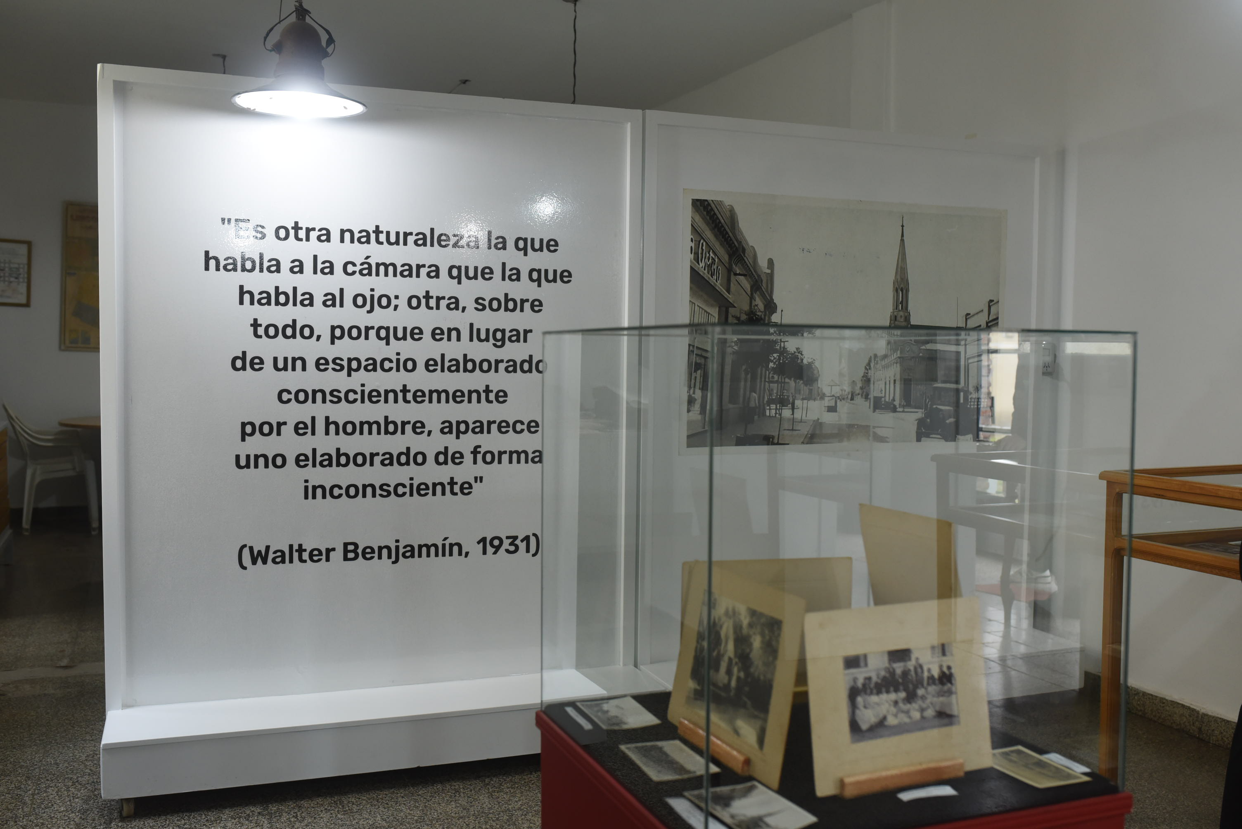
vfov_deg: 37.9
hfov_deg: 54.4
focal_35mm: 35
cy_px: 414
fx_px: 1208
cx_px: 621
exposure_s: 1/100
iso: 1600
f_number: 5
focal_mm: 35
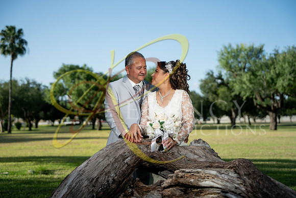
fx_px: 403
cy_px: 99
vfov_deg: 27.5
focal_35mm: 49
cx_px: 148
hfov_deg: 40.3
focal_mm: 49
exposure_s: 1/2500
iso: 160
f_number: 2.2
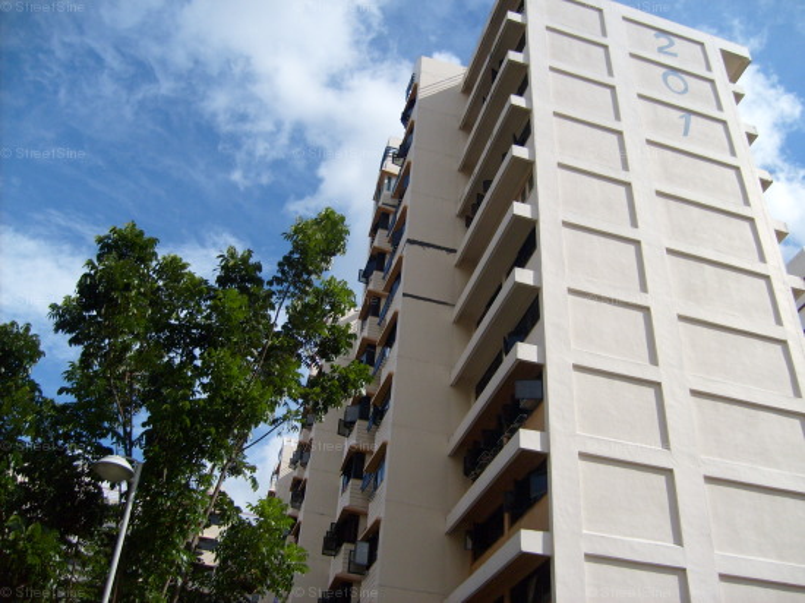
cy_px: 302
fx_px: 814
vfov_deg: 40.7
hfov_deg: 52.6
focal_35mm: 35
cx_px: 402
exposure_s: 1/350
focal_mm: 5.8
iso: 80
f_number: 7.1
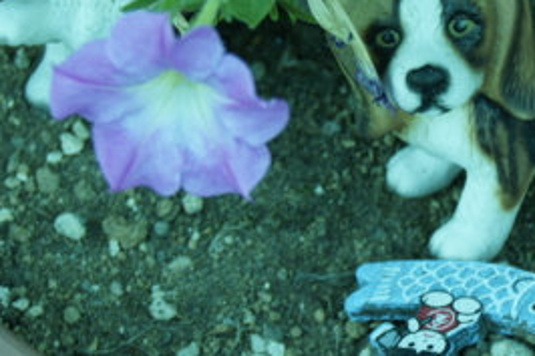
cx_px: 489
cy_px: 11
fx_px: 2764
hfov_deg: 11.0
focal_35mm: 186
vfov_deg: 7.3
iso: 1600
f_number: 7.1
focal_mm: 55
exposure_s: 1/80
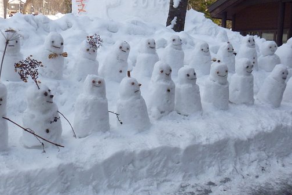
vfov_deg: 35.9
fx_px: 300
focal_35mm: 37
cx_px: 144
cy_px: 101
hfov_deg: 51.9
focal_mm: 6.3
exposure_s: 1/640
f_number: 5.6
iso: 400
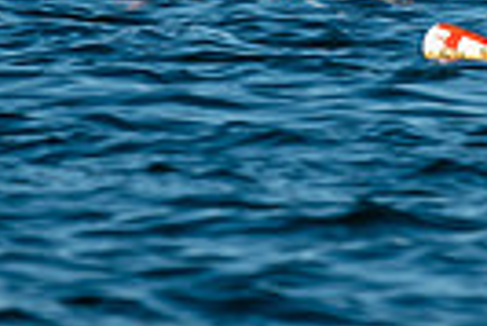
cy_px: -78
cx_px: 373
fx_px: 31865
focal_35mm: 2353
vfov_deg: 0.6
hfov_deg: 0.9
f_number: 4
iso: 200
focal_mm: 300
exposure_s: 1/2000
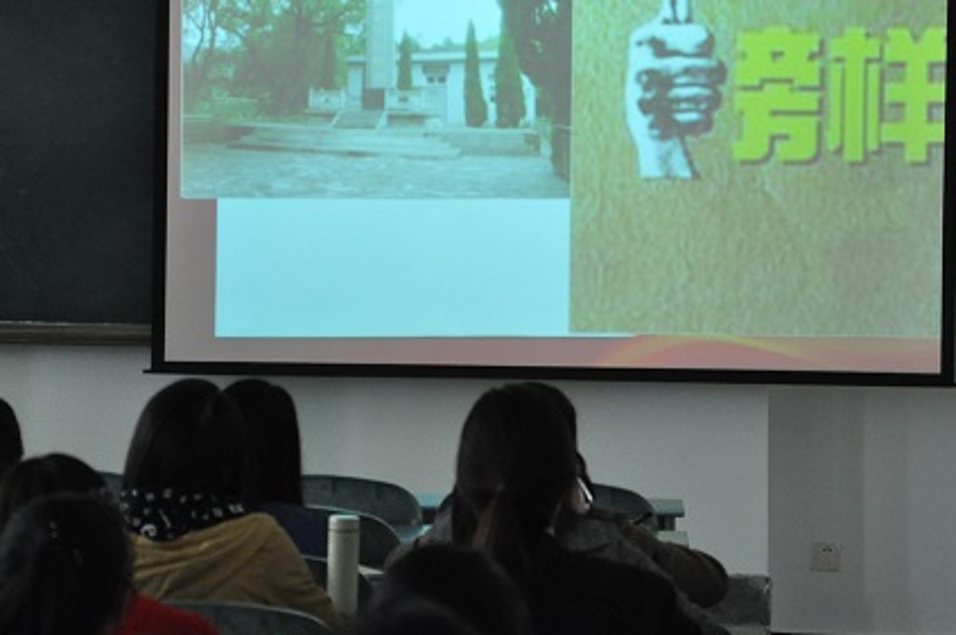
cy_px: 198
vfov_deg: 9.0
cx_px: 495
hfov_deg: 13.5
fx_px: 4032
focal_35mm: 152
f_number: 5.3
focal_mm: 66
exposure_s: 1/160
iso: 2500
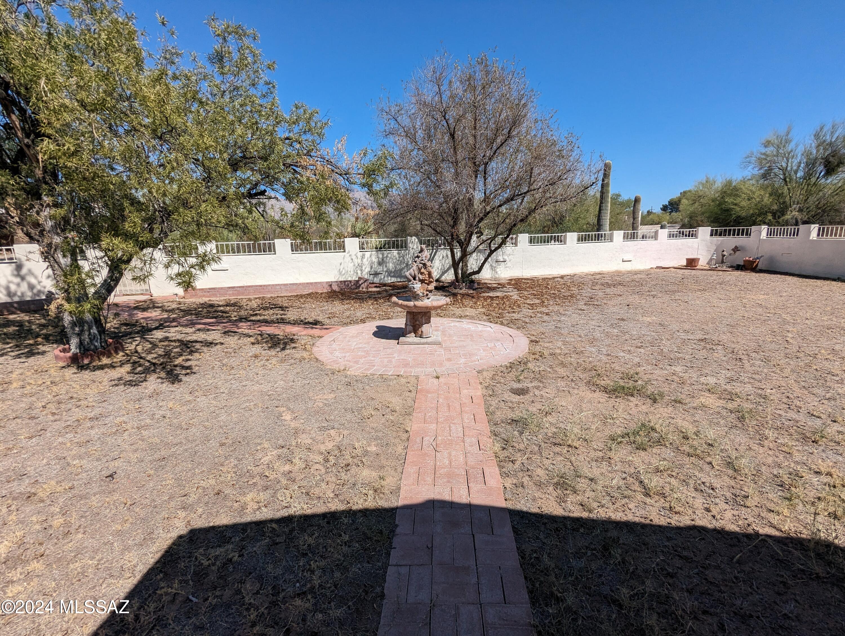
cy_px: 318
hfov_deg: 94.4
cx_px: 422
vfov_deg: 78.2
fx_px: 391
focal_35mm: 16
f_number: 2.2
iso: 52
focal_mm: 2.35
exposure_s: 1/2907
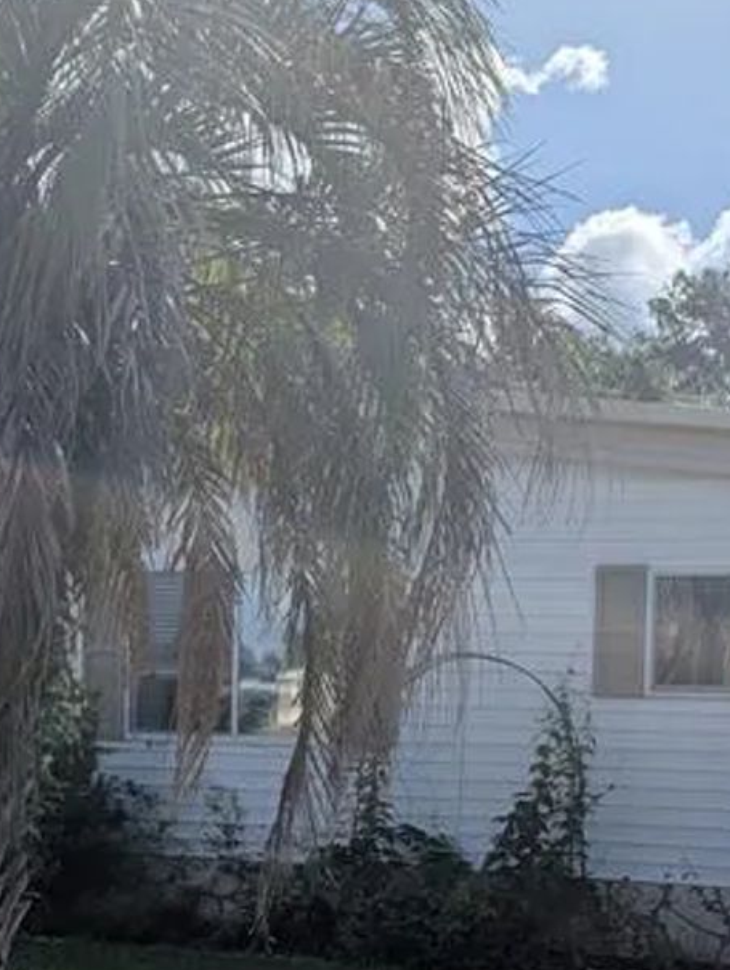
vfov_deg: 34.4
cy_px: 775
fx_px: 1516
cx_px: 566
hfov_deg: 26.7
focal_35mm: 54
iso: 21
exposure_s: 1/2404
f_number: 1.68
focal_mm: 6.9
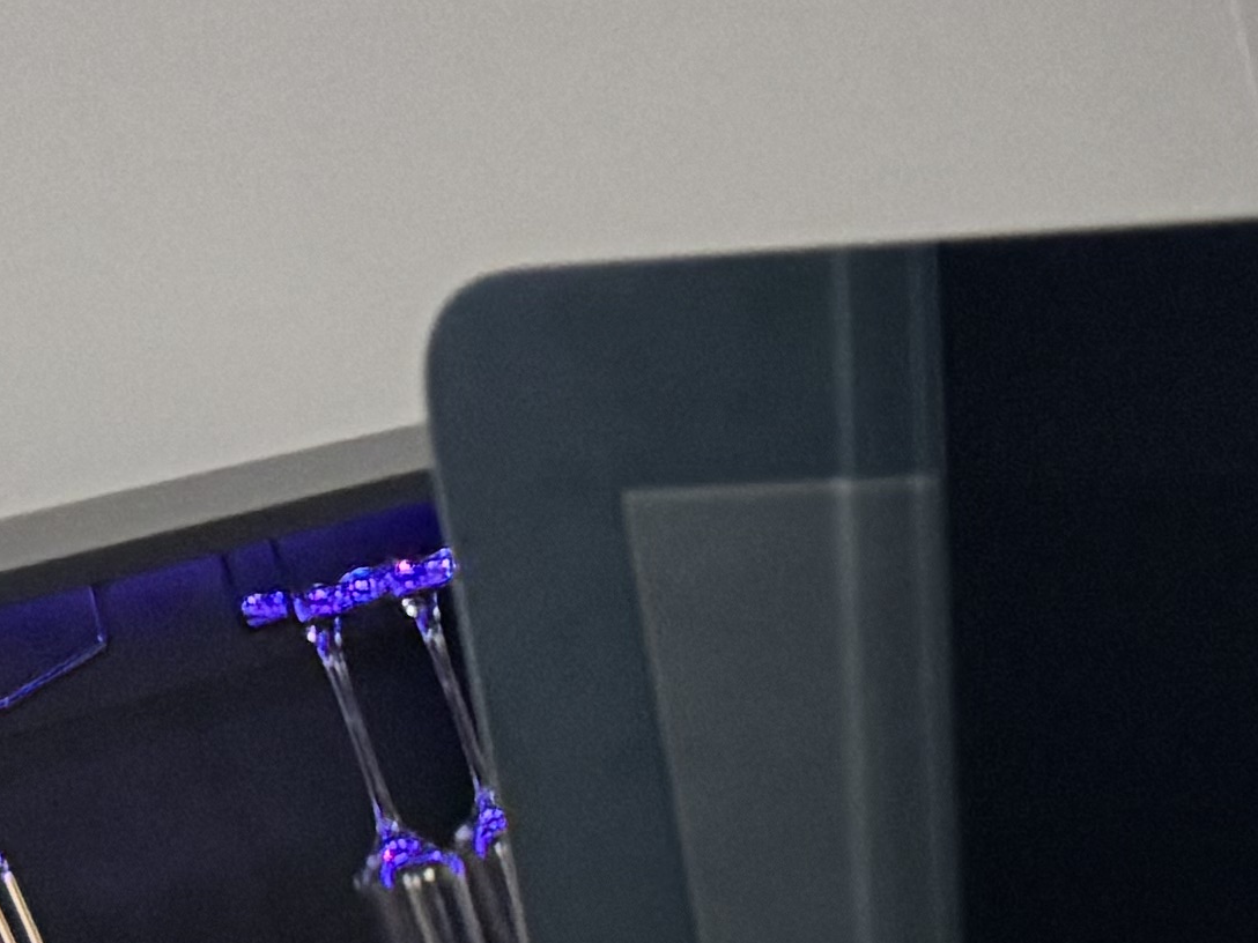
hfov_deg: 12.7
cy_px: 2308
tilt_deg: -28.7
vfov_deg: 10.2
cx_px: 2849
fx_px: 4579
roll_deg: +6.0
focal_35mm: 126
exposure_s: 1/60
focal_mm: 6.76
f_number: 1.78
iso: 250
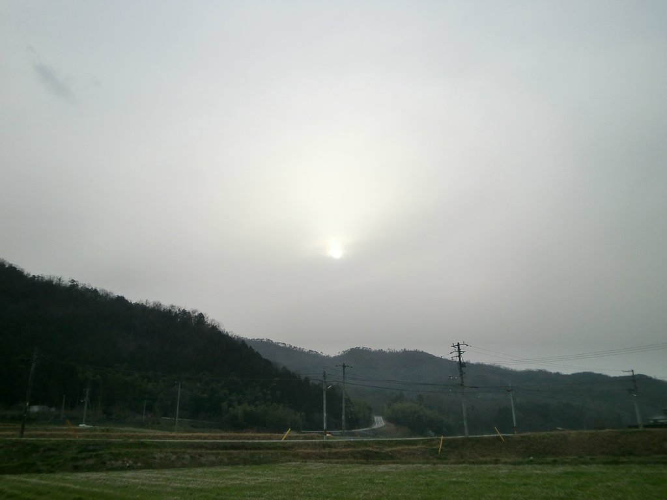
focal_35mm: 28
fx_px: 540
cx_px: 334
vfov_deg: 49.7
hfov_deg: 63.4
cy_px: 250
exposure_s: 1/160
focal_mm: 4.65
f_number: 7.8
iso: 64
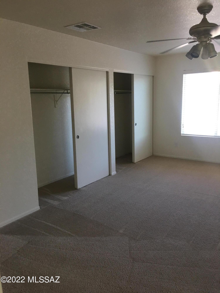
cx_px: 110
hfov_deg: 48.2
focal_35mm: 29
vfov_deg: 61.7
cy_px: 146
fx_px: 246
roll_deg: +0.7
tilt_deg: -8.6
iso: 40
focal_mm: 4.15
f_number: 2.2
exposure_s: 1/30
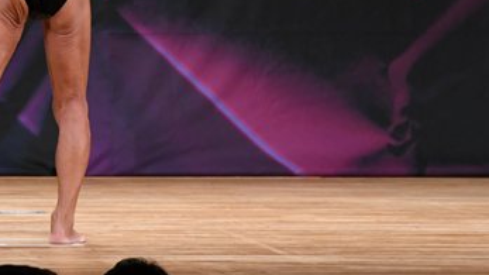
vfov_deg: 2.2
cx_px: 26
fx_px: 7272
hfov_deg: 3.8
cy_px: -13
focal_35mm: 561
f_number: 5.6
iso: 2500
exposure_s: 1/400
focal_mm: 160
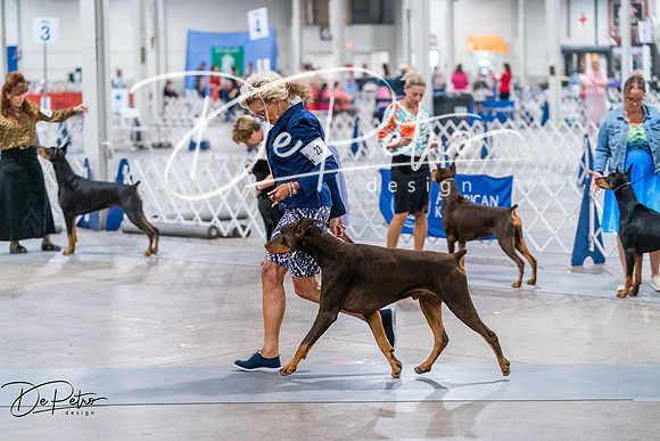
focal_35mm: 108
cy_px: 220
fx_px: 1980
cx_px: 330
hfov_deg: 18.9
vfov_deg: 12.7
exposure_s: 1/320
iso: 6400
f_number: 3.2
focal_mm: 108
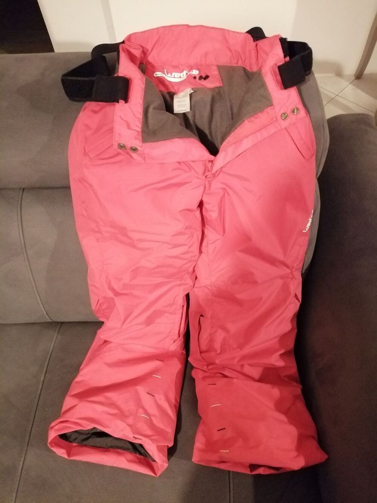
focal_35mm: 26
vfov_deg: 67.3
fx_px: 377
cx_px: 188
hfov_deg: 53.1
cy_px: 252
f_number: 1.8
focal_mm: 3.62
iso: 1000
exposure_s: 1/12.5
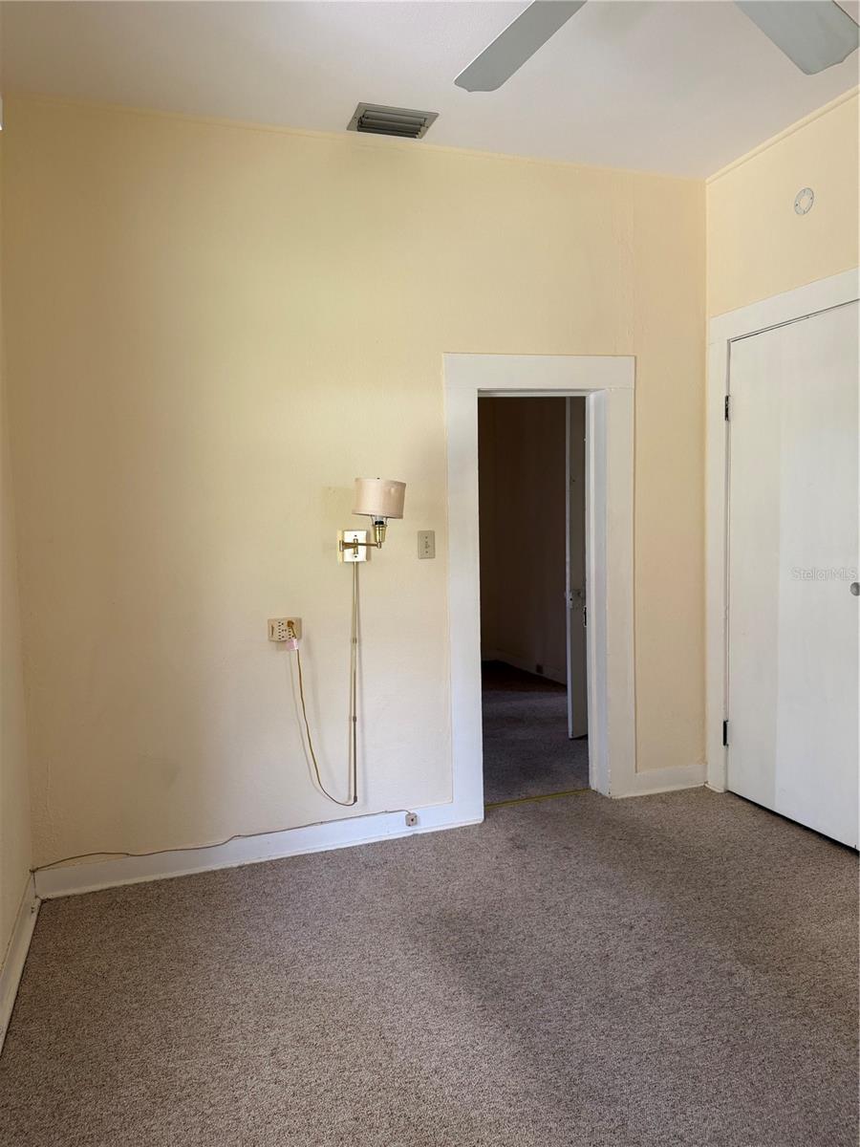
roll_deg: +1.3
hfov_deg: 56.8
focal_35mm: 24
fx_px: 795
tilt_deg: -4.7
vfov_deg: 71.6
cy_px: 574
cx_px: 430
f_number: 1.78
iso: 200
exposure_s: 1/87
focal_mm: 6.76
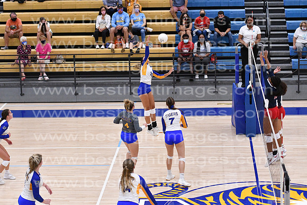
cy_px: 102
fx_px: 896
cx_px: 154
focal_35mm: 105
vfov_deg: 13.0
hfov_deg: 19.5
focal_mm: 70
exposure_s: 1/1000
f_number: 3.2
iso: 6400
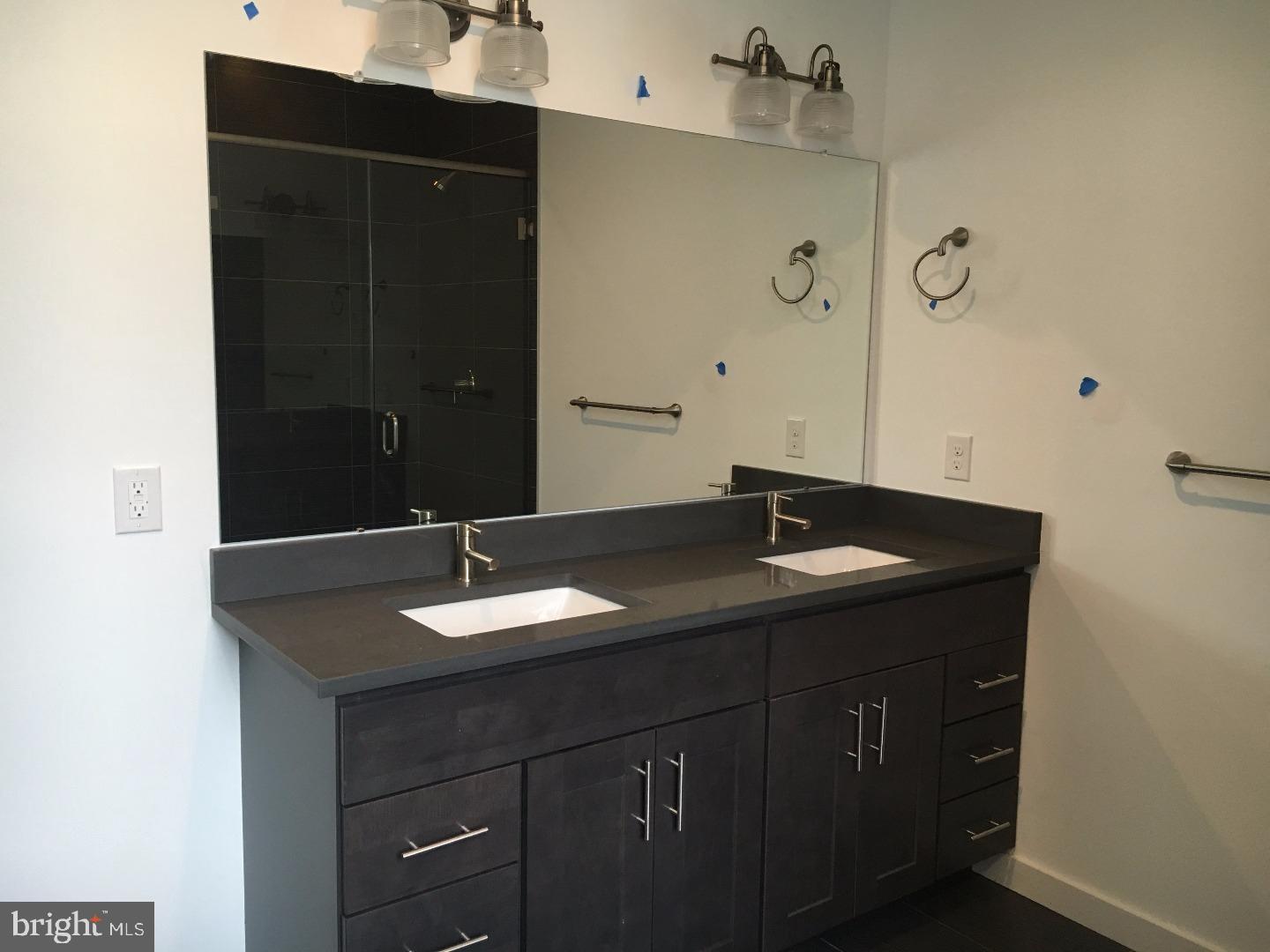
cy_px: 476
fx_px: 1064
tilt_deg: -6.2
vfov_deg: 48.2
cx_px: 635
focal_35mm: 29
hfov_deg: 61.7
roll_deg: -0.9
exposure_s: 1/30
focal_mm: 4.15
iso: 100
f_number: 2.2
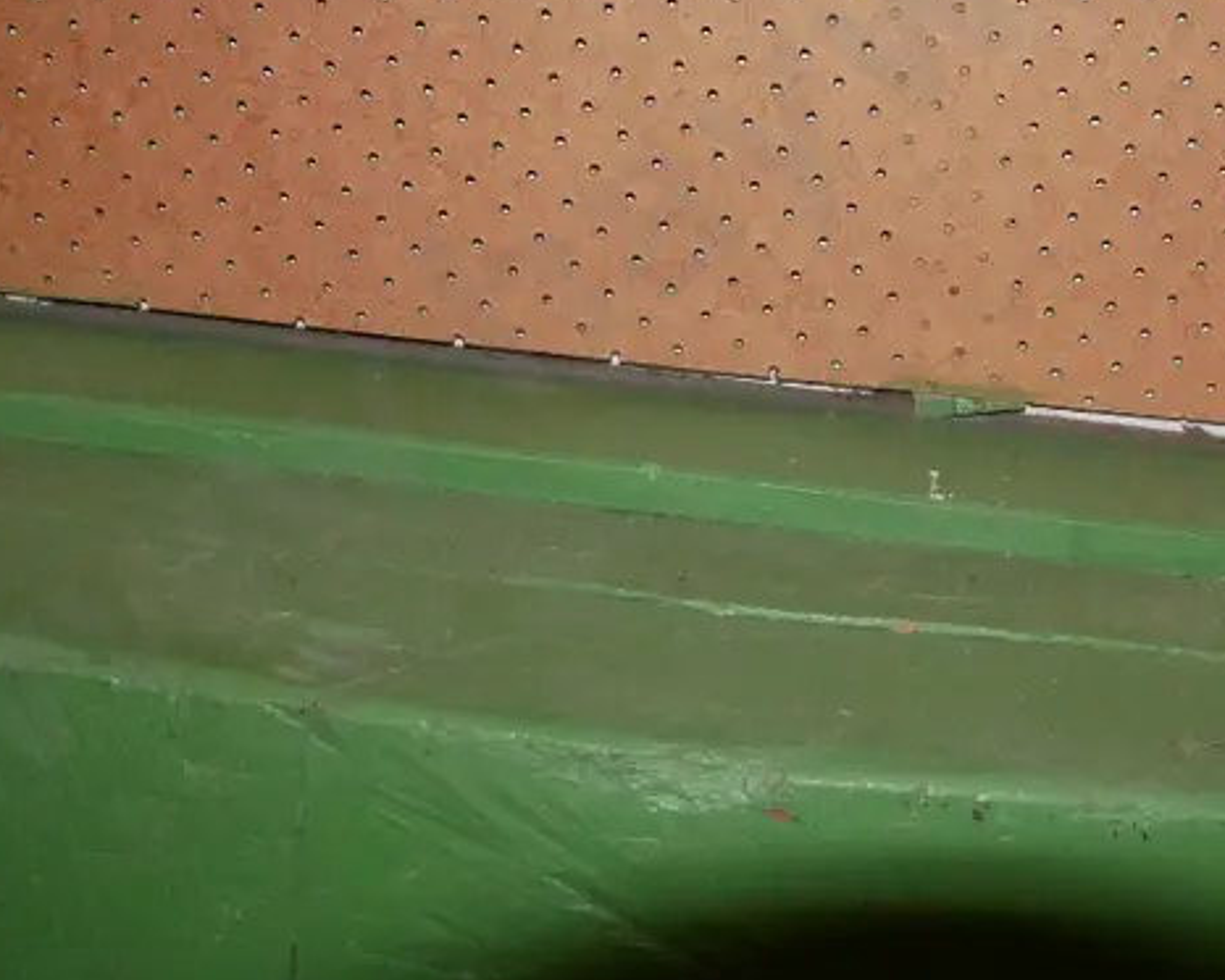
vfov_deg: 20.3
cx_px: 973
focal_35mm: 73
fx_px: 2647
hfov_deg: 25.6
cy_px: -17
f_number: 3.8
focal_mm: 17
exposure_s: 1/60
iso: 3200
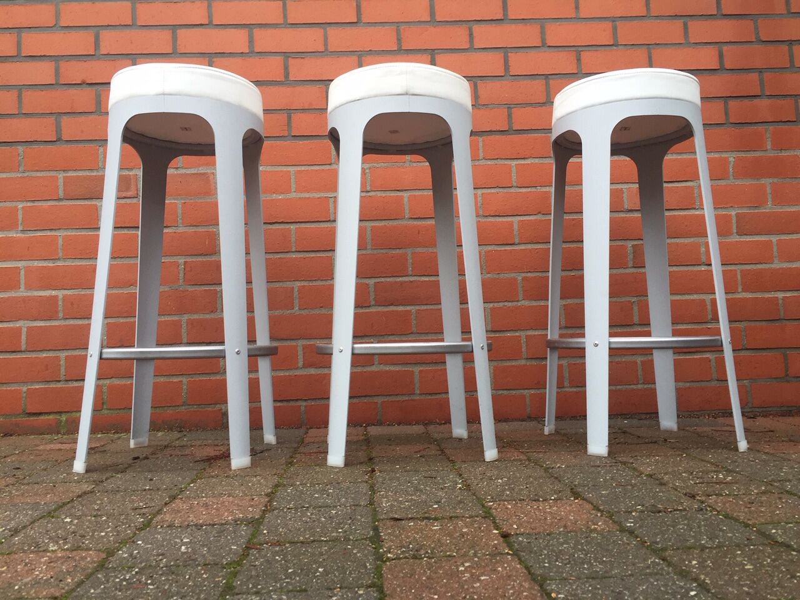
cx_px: 400
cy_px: 300
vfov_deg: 48.2
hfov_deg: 61.7
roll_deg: +1.6
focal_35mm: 29
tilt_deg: +3.7
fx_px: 670
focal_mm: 4.15
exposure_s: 1/100
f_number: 2.2
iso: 40
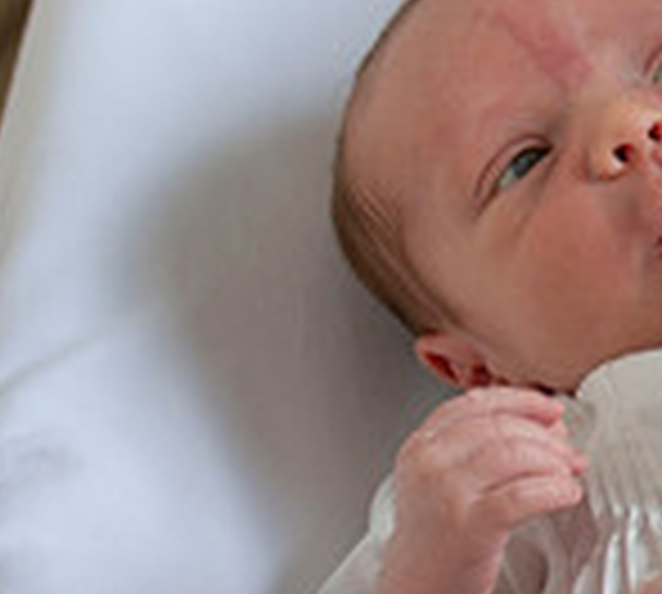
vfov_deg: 4.5
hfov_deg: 5.0
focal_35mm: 366
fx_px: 7526
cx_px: 1325
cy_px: 272
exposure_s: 1/250
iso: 80
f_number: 2.8
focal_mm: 85
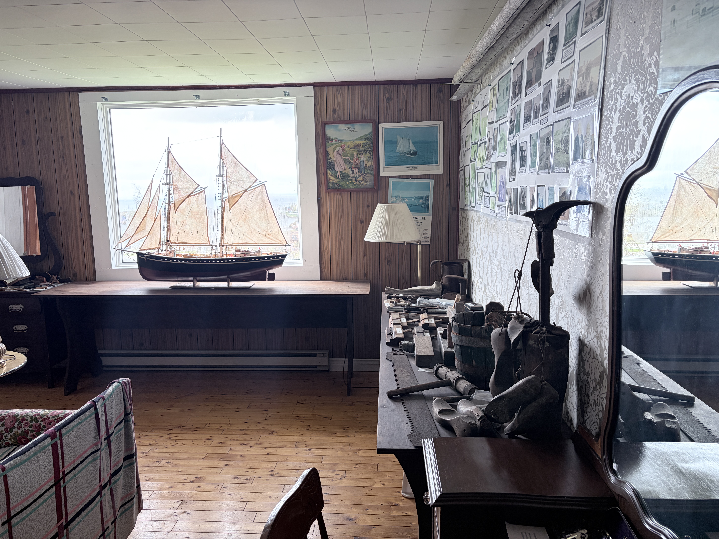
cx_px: 360
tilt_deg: -7.2
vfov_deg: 53.1
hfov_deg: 67.3
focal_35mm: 26
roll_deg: +1.8
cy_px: 270
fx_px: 540
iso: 125
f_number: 1.6
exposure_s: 1/154
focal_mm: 5.96
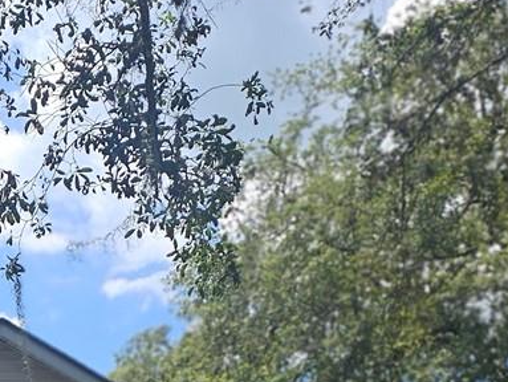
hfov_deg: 19.5
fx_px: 1410
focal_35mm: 96
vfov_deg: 14.6
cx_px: -53
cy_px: 527
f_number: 1.7
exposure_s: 1/500
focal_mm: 6.3
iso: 10
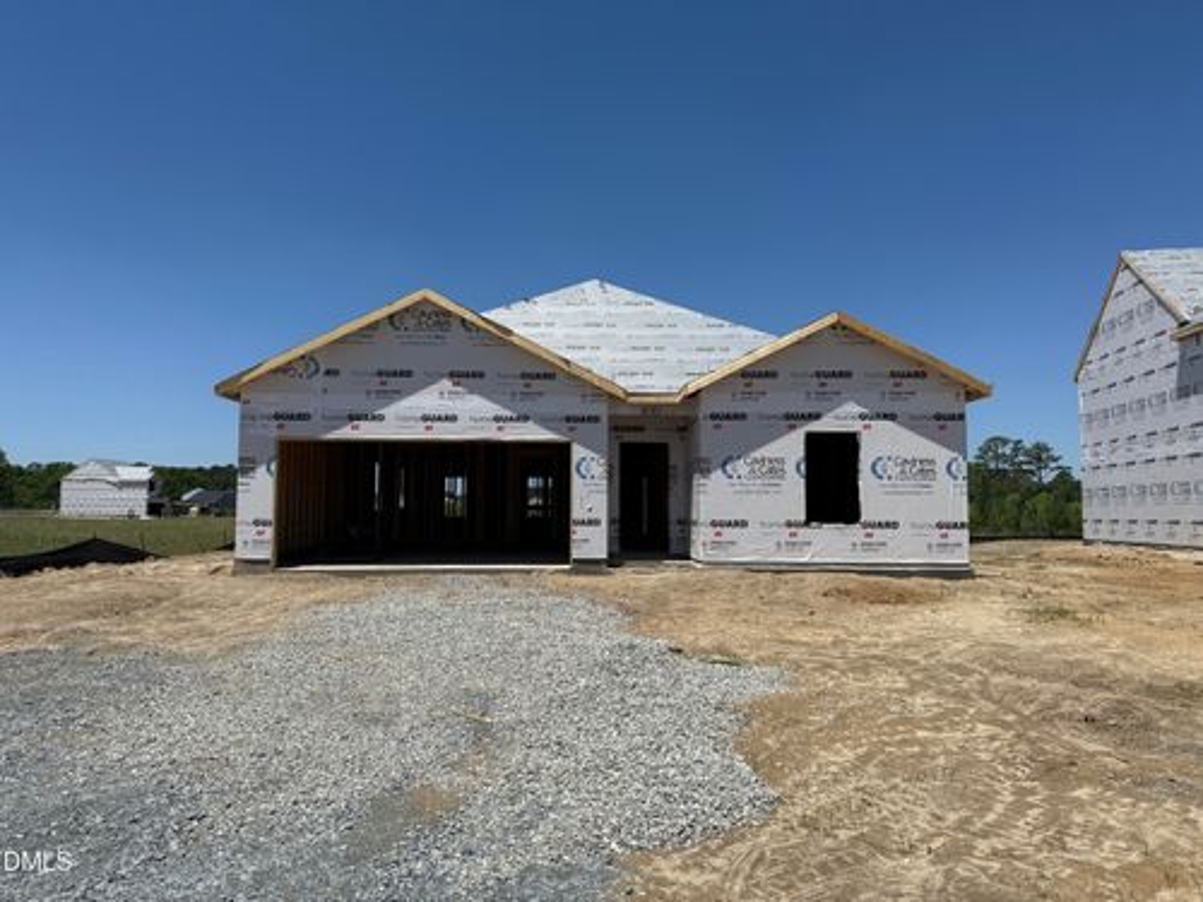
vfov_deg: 56.8
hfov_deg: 71.6
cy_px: 451
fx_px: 834
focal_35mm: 24
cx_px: 602
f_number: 1.78
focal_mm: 6.76
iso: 80
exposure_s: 1/8130
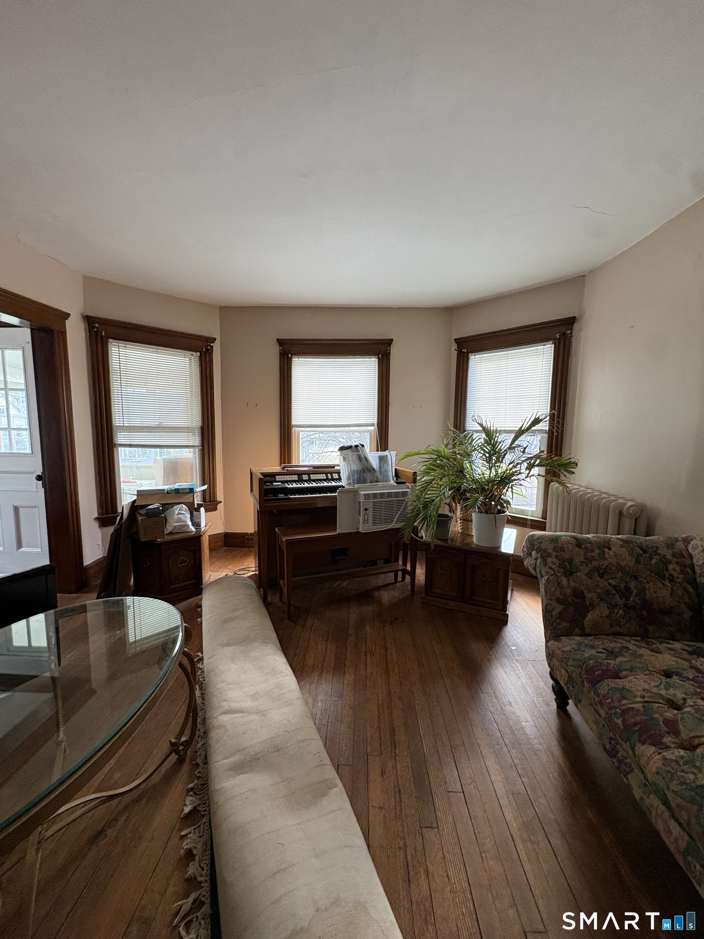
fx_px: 380
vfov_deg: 102.1
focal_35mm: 14
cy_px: 470
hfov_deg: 85.7
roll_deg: -0.7
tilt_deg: -6.0
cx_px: 352
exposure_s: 1/60
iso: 320
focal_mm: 2.22
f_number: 2.2
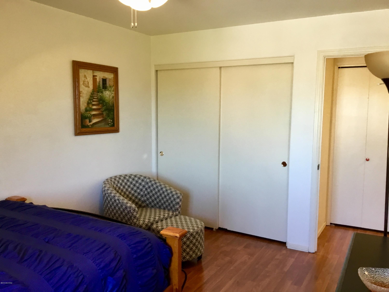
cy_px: 146
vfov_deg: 45.4
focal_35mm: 31
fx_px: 348
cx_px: 194
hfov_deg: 58.4
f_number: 2.4
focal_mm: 3.3
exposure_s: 1/30
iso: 80
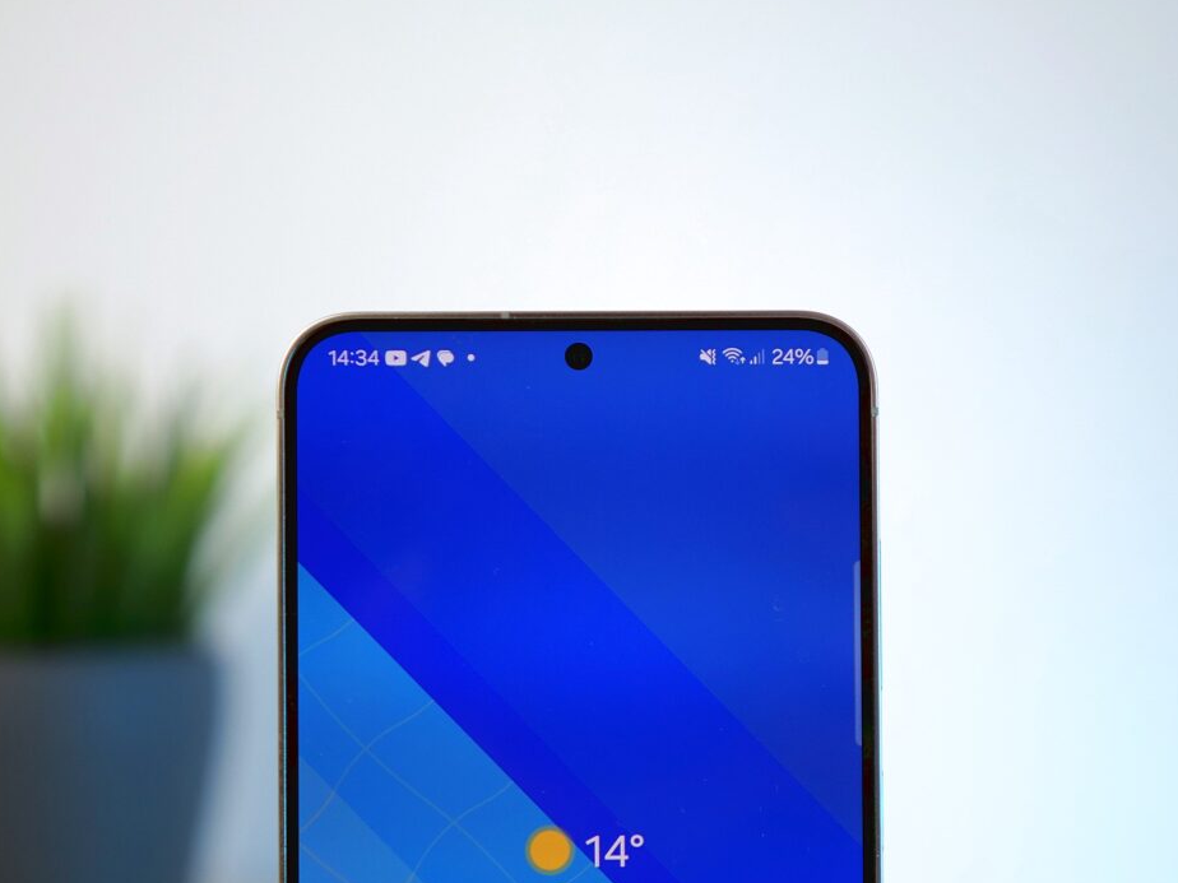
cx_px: 640
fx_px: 1497
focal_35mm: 44
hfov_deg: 42.9
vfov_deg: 32.6
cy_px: 578
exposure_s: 1/320
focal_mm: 16
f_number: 1.4
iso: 200
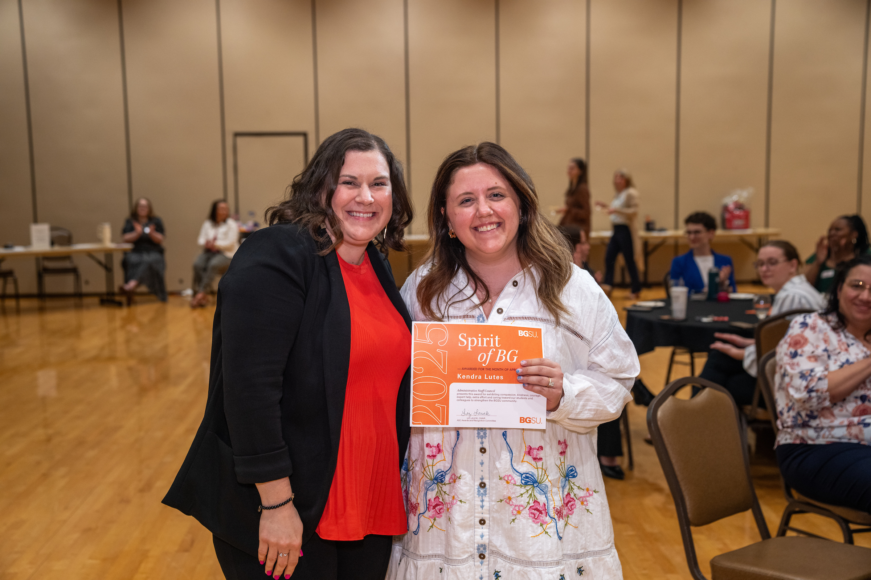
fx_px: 1185
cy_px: 290
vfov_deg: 27.5
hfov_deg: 40.3
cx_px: 436
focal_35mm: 49
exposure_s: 1/125
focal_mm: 49
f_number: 3.5
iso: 800
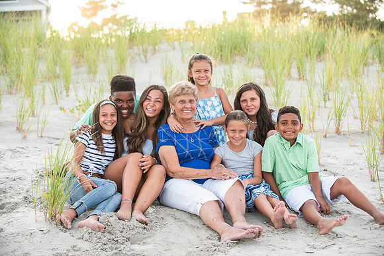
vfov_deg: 17.5
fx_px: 832
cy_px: 128
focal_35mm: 78
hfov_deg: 26.0
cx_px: 192
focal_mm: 78
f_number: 3.5
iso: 250
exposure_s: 1/320
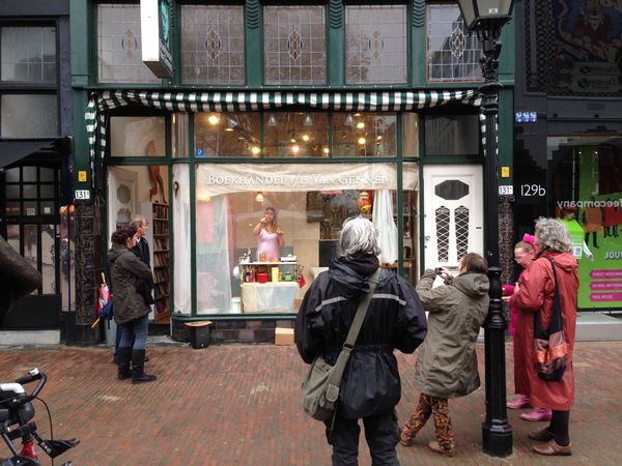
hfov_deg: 55.4
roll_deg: -0.1
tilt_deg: +0.7
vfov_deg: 42.9
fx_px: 593
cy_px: 233
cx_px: 311
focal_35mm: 33
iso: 64
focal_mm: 4.12
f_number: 2.4
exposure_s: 1/60
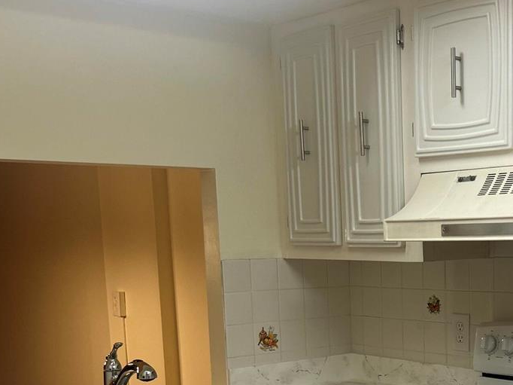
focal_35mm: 61
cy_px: 368
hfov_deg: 30.7
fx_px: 904
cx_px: 426
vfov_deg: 23.2
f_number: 1.5
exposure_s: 1/60
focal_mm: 5.7
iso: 80
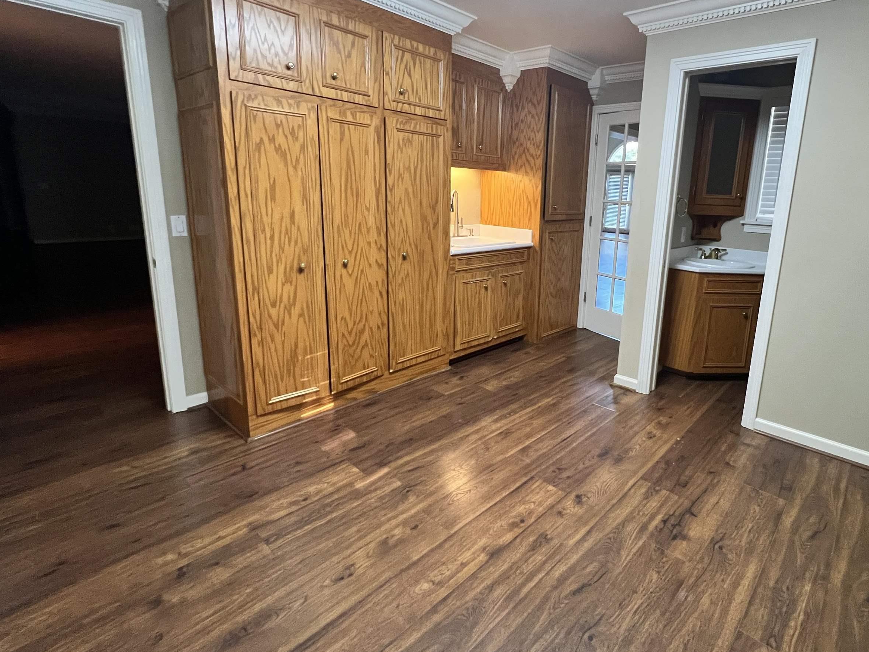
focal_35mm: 17
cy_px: 283
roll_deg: -2.2
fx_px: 427
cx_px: 514
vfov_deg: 74.4
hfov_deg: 90.0
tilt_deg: -11.8
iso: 640
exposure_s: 1/60
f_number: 1.8
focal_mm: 1.57
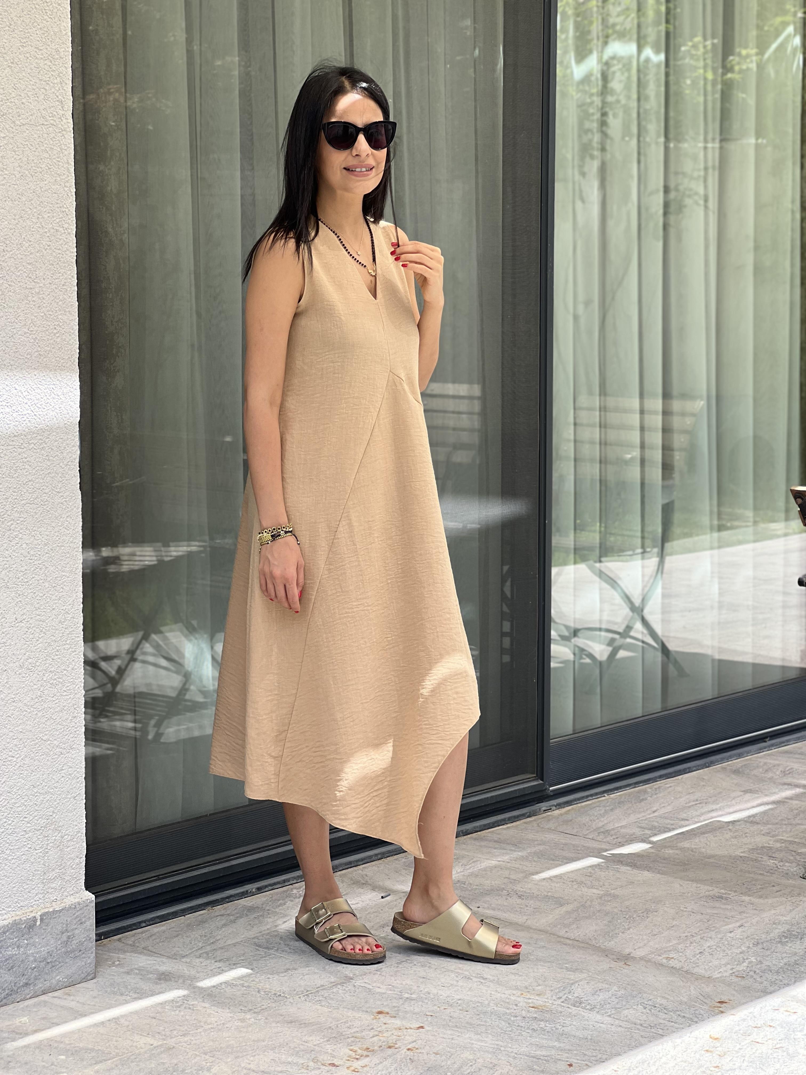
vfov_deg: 25.3
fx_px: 2390
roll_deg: +0.2
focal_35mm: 77
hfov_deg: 19.1
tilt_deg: -6.8
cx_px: 403
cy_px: 538
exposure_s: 1/145
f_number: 2.8
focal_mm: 9
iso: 20
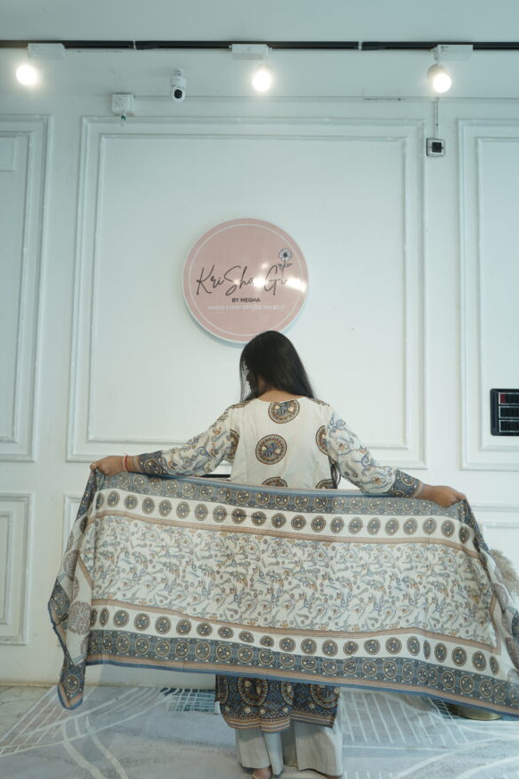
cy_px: 381
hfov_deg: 41.1
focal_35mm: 32
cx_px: 266
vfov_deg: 58.7
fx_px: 692
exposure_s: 1/100
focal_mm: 31
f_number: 4.5
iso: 160
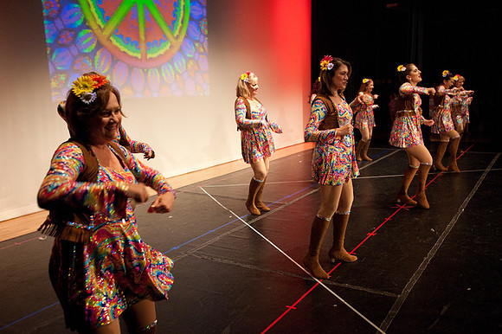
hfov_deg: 54.5
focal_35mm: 35
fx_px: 488
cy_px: 167
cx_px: 251
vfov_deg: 37.8
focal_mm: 35
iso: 3200
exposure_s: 1/200
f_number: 4
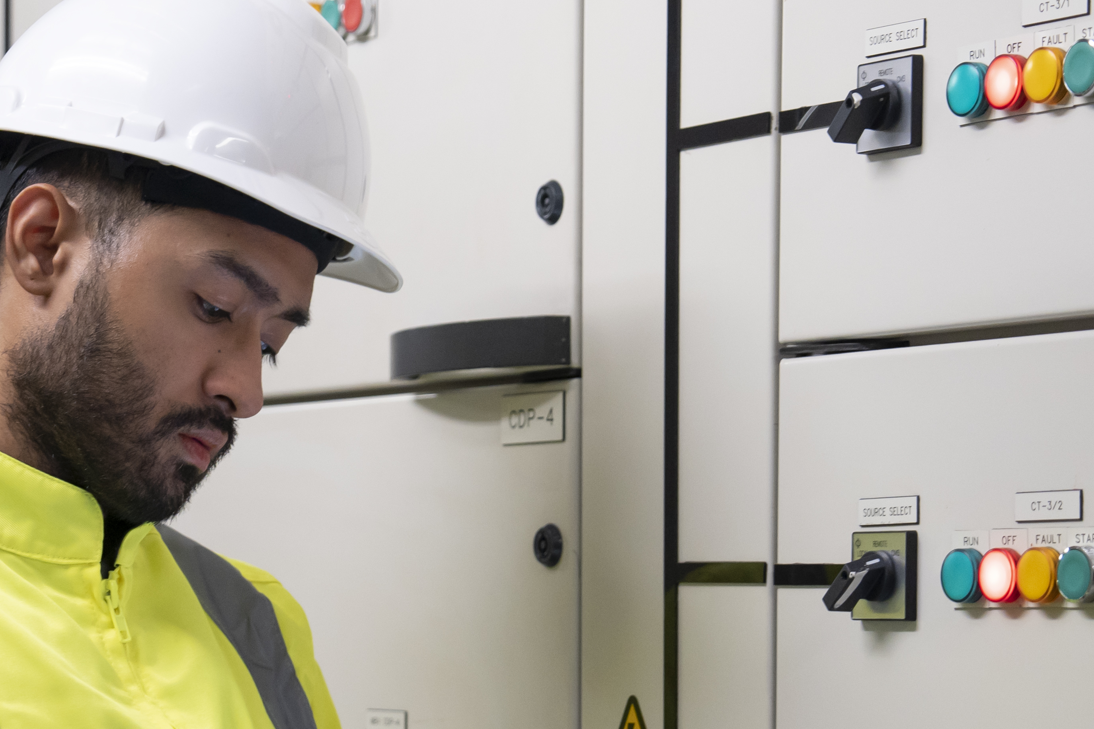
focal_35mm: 130
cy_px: 679
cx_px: 191
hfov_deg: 15.6
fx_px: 3950
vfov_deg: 10.5
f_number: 2.8
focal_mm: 51
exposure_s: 1/200
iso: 800
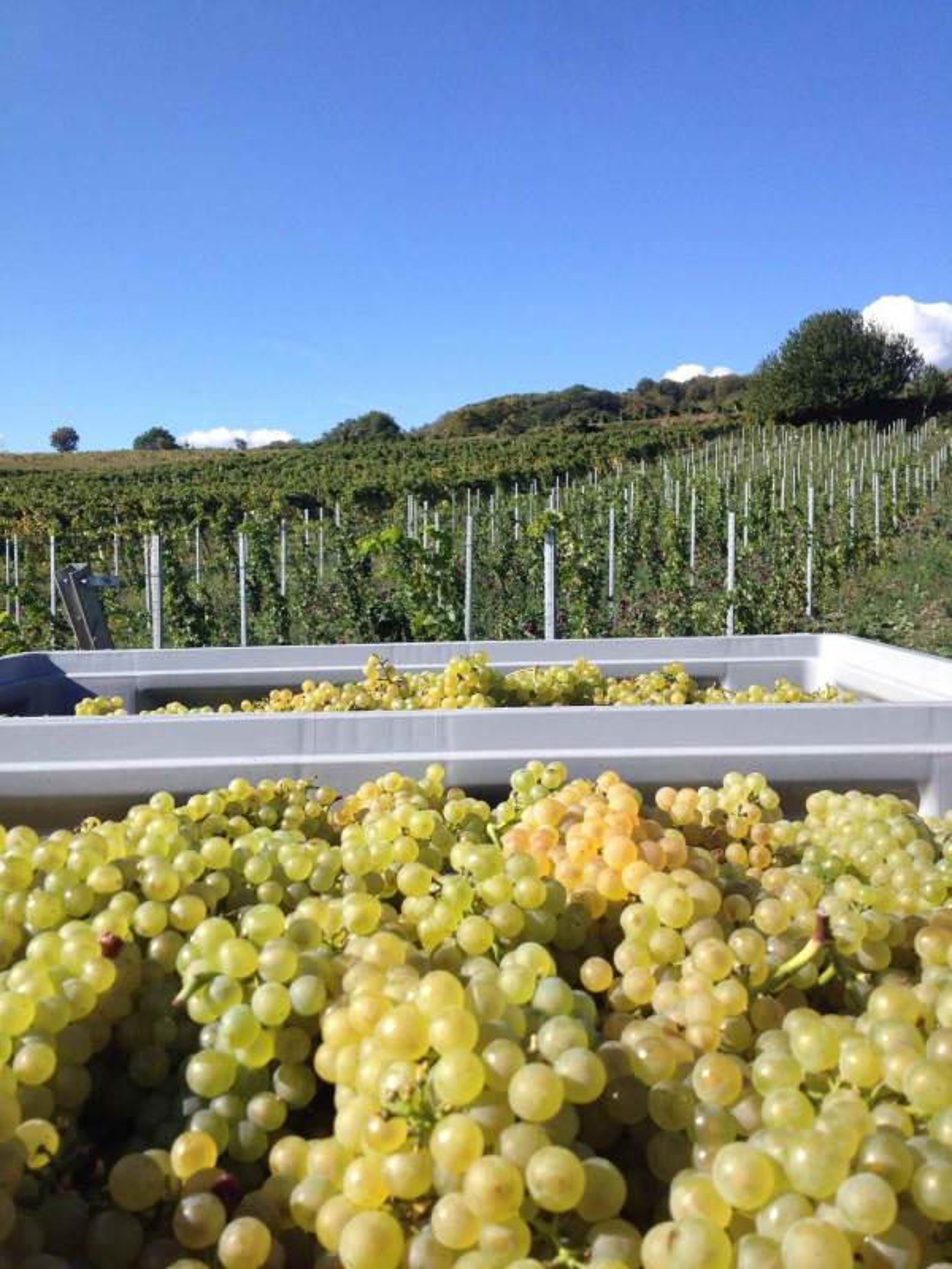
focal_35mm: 35
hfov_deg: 40.7
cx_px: 476
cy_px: 634
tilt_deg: -0.1
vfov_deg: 52.6
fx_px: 1283
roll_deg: -1.3
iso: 50
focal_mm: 4.28
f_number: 2.4
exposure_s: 1/1381
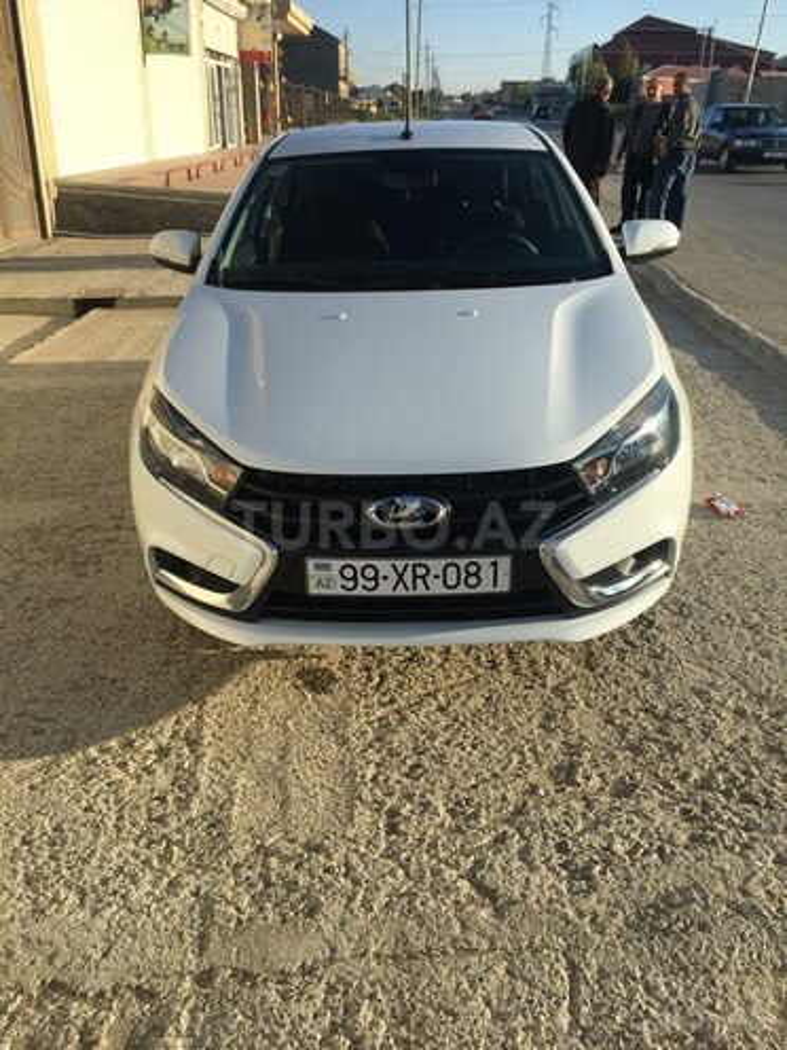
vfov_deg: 61.7
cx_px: 394
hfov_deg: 48.2
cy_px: 525
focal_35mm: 29
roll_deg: -1.0
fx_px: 879
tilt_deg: -23.0
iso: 25
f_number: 2.2
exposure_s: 1/986
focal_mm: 4.15
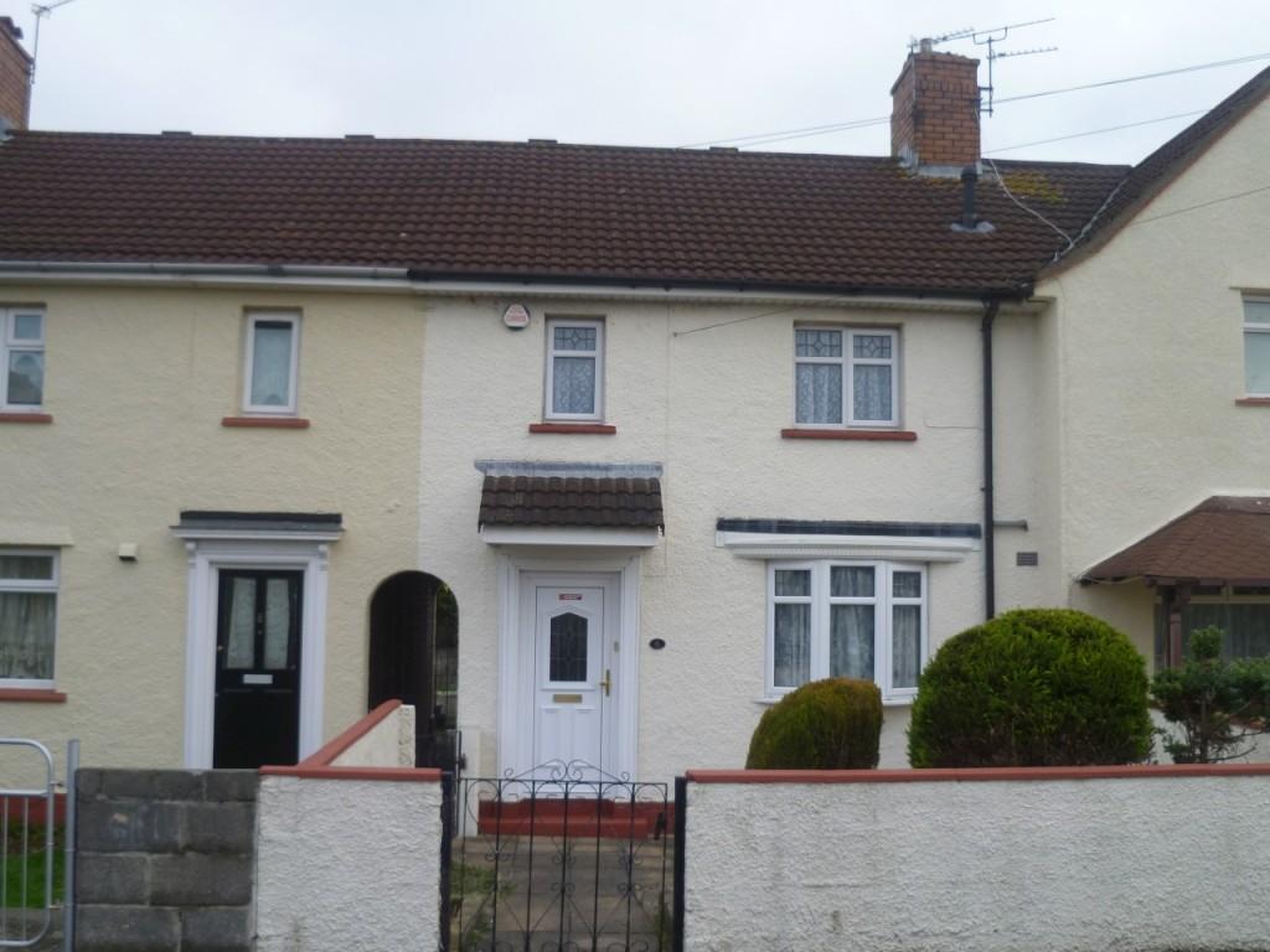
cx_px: 635
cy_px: 476
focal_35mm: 37
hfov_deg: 50.1
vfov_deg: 38.7
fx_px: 1357
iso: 80
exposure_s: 1/200
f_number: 3.1
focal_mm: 6.6
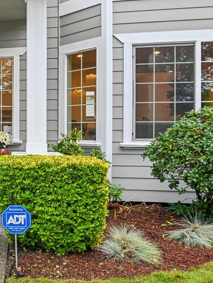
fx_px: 344
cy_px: 130
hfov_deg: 27.8
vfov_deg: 44.7
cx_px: -71
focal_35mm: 42
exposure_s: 1/80
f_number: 8
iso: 400
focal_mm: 20
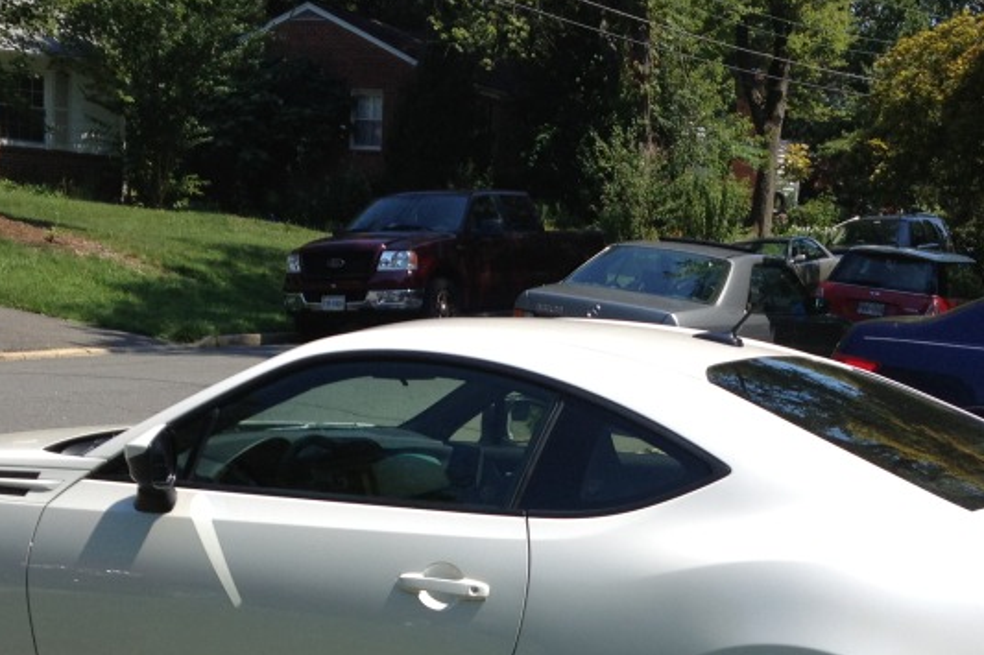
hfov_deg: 28.8
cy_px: 686
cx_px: 545
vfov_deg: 18.8
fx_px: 1913
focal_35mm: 70
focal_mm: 4.3
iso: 64
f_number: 2.4
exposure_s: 1/1175
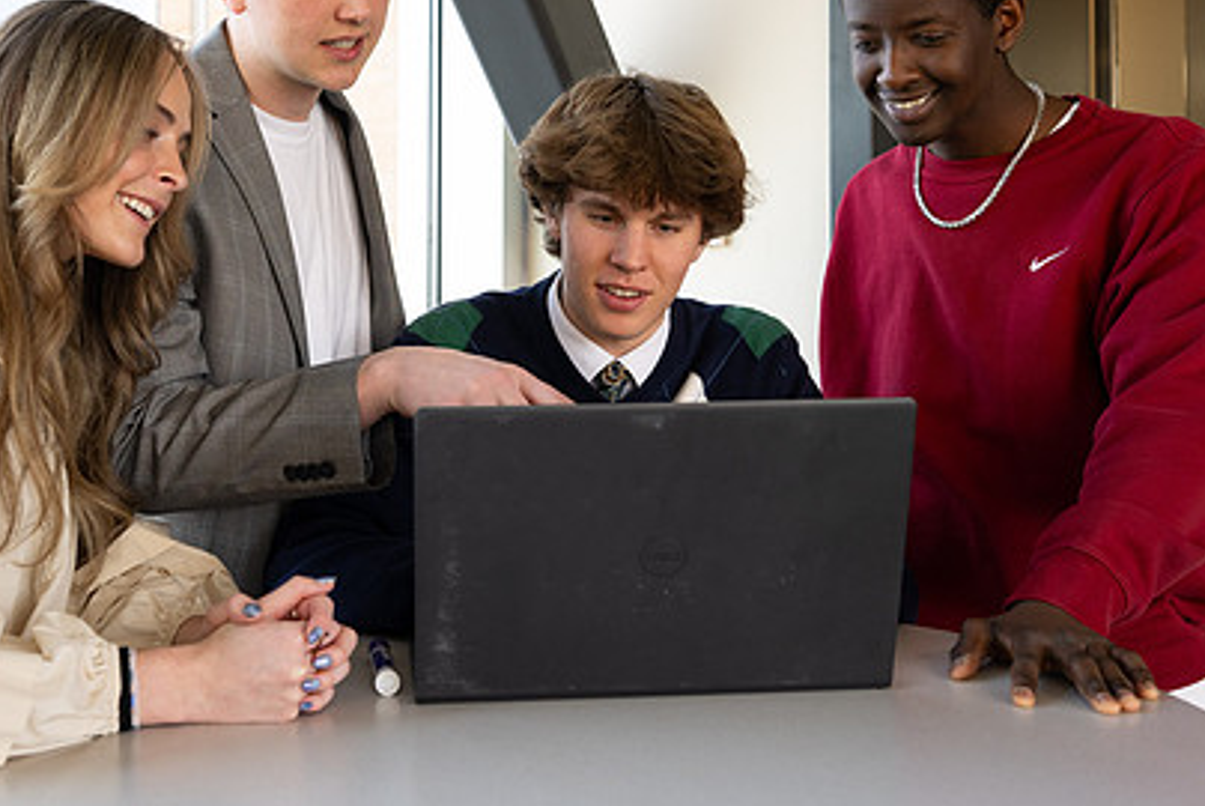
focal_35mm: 44
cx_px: 507
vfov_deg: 30.4
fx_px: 1474
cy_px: 274
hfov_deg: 44.3
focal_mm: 28.5
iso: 400
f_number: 4
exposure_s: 1/250
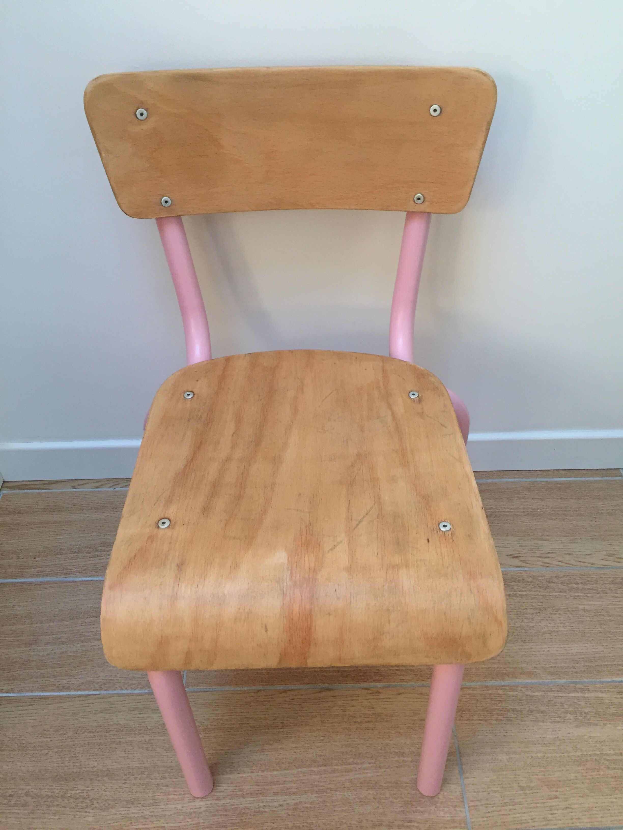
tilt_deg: -43.1
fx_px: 696
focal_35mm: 29
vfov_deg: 61.7
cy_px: 415
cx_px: 312
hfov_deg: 48.2
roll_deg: +1.0
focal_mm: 4.15
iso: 125
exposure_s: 1/33
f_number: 2.2
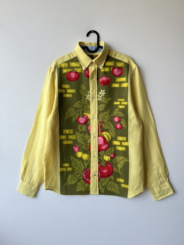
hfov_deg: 53.1
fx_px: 184
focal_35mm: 26
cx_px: 92
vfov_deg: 67.3
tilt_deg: -13.2
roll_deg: +1.6
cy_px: 122
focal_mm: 5.7
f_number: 1.5
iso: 64
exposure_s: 1/121
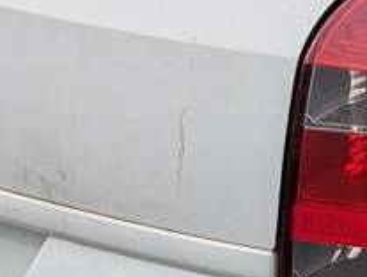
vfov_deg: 8.9
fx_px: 1763
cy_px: 50
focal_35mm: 166
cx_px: 362
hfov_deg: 11.8
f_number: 1.85
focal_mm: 6.81
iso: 47
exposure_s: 1/1287
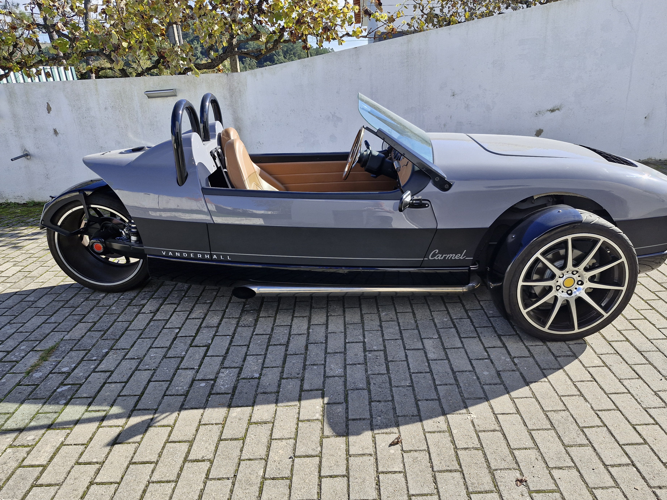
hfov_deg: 69.3
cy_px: 264
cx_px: 351
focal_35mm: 25
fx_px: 482
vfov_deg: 54.8
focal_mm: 5.54
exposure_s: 1/662
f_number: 1.8
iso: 50
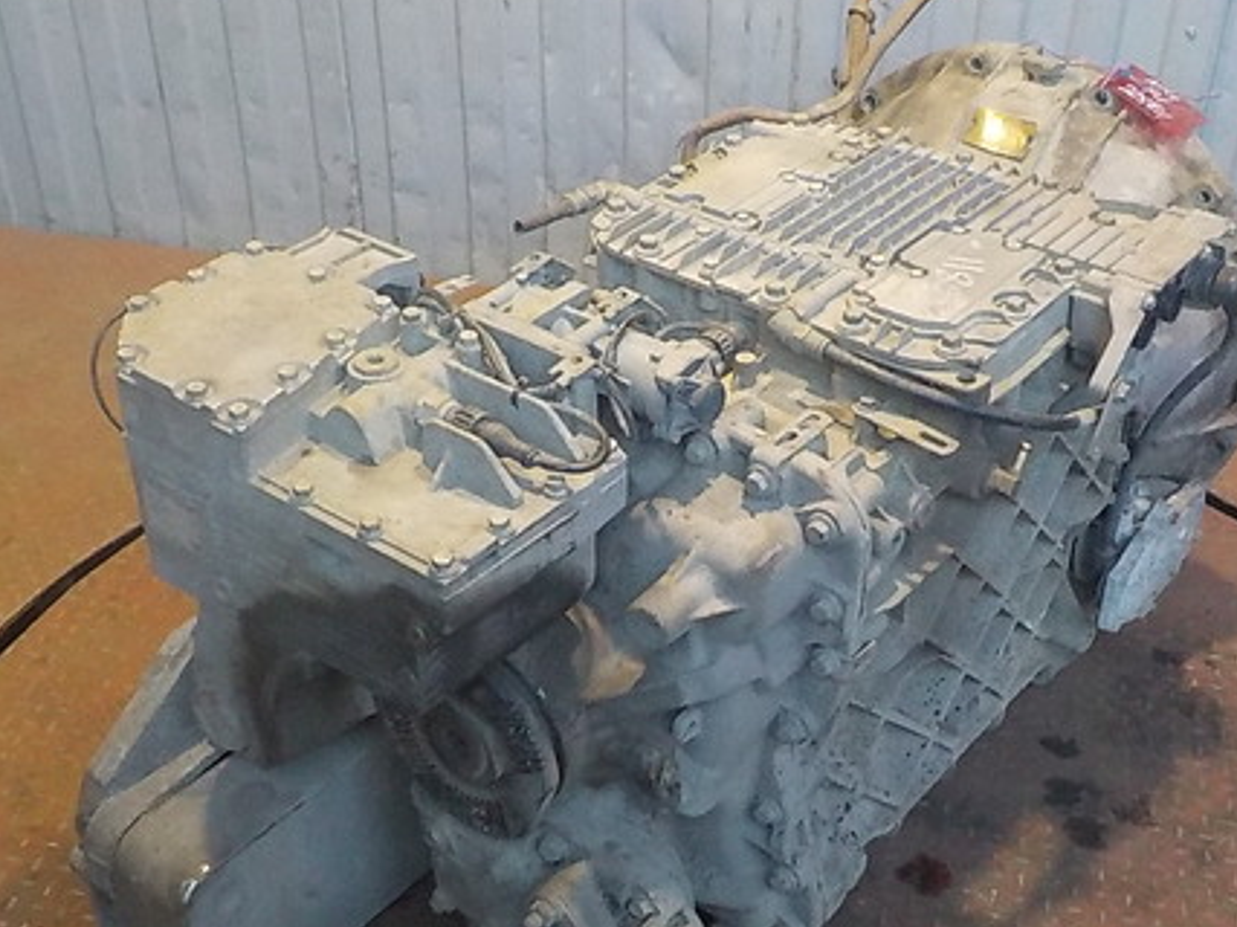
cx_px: 646
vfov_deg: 32.1
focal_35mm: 45
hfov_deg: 42.1
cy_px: 559
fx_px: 1608
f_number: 3.3
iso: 800
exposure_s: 1/60
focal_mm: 4.1
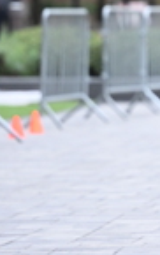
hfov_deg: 2.3
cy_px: -21
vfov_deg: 3.6
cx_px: 236
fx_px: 4035
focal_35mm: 580
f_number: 2.8
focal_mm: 150
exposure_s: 1/640
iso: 1250
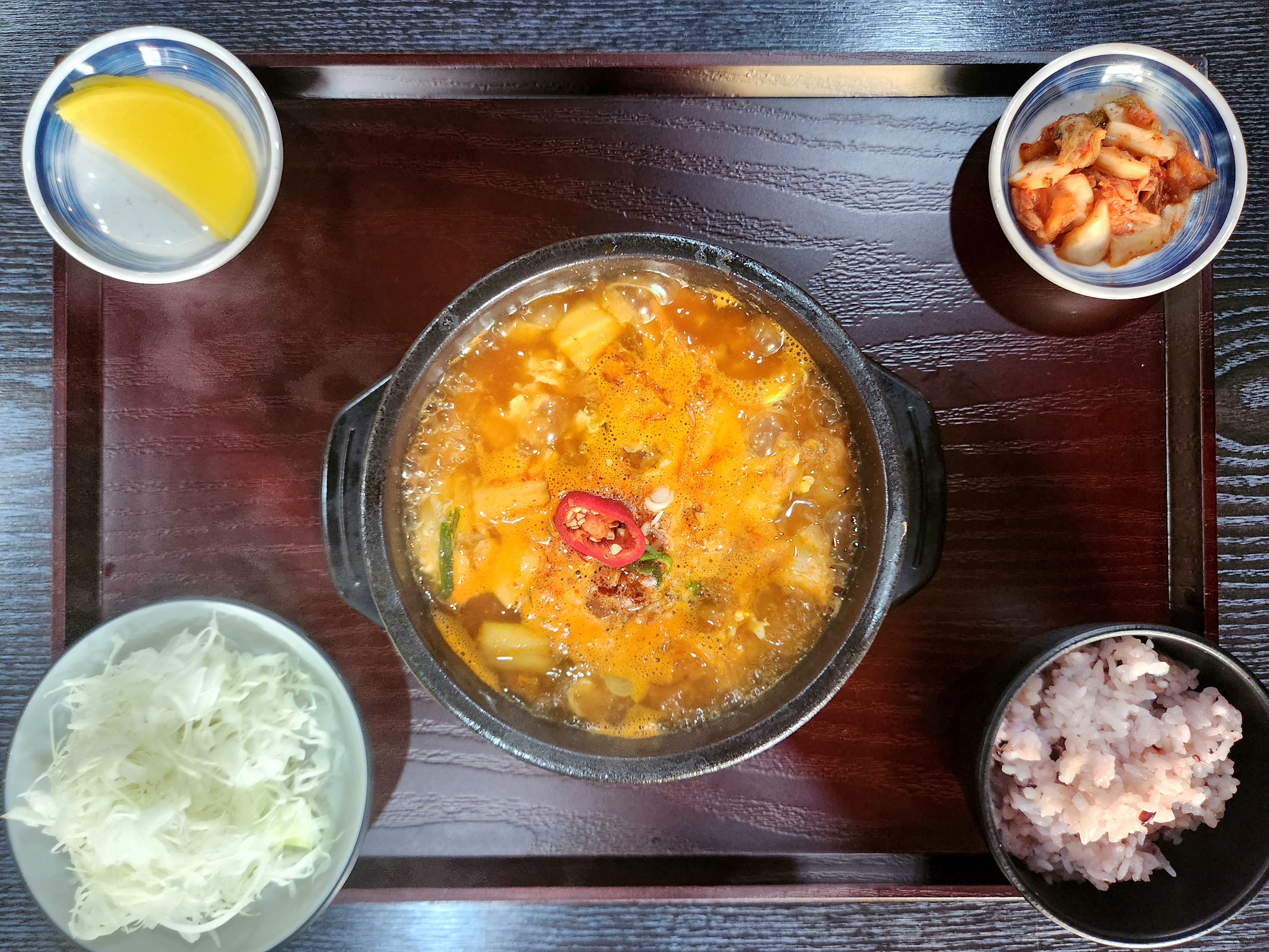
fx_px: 843
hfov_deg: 73.9
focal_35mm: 23
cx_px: 634
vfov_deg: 58.9
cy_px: 476
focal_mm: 5.4
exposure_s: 1/120
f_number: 1.8
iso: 800
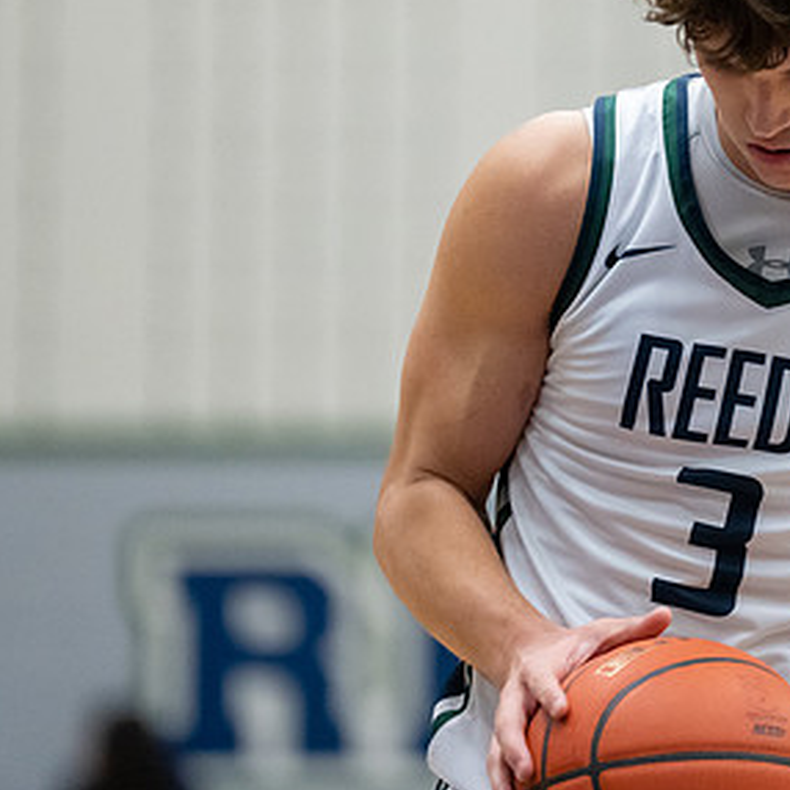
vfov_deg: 3.9
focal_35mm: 451
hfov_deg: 3.9
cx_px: 715
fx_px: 11645
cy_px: 123
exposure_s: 1/500
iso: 4000
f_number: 2.8
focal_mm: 182
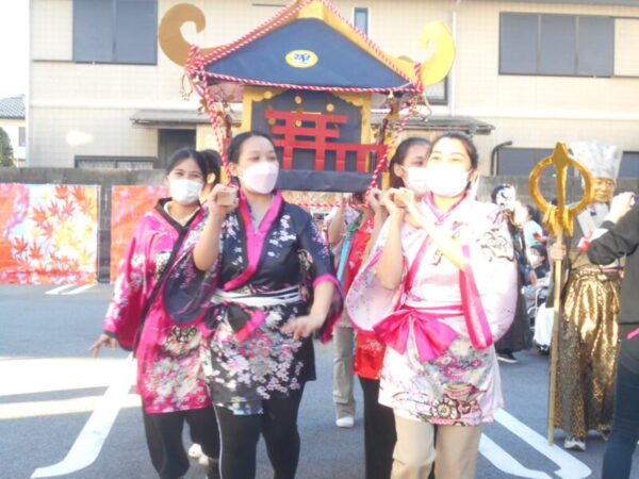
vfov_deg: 29.1
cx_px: 320
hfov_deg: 38.2
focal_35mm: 50
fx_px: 923
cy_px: 240
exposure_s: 1/60
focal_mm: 8.8
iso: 200
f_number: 4.5
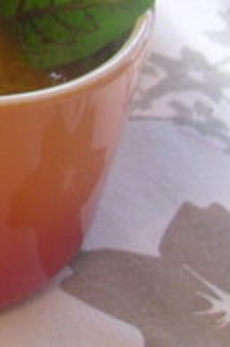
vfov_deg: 13.3
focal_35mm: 151
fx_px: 1452
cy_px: -57
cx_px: -318
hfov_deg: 8.3
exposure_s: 1/68.7
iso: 100
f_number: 2.7
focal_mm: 5.6
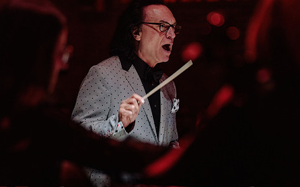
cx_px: 148
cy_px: 109
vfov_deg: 7.2
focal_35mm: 183
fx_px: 1497
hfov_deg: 11.4
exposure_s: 1/200
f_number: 2.8
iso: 3200
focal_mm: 138
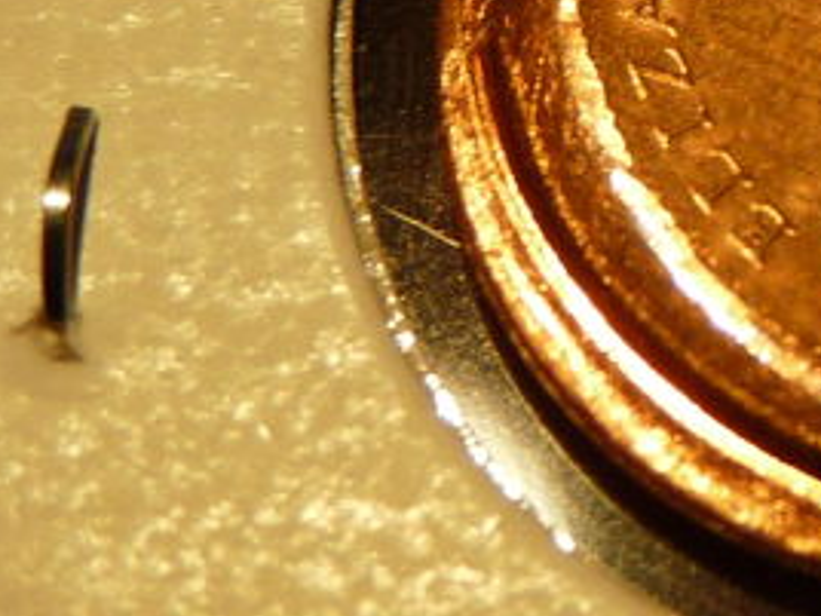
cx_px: 977
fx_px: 6261
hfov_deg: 7.4
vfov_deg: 5.6
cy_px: -74
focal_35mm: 264
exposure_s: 1/50
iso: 100
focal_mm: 10.4
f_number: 3.2
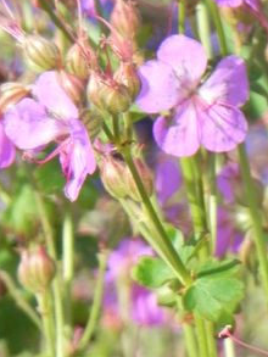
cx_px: 362
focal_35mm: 352
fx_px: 3631
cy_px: 475
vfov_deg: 5.6
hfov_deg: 4.2
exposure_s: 1/2000
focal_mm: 23
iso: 322
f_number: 4.5
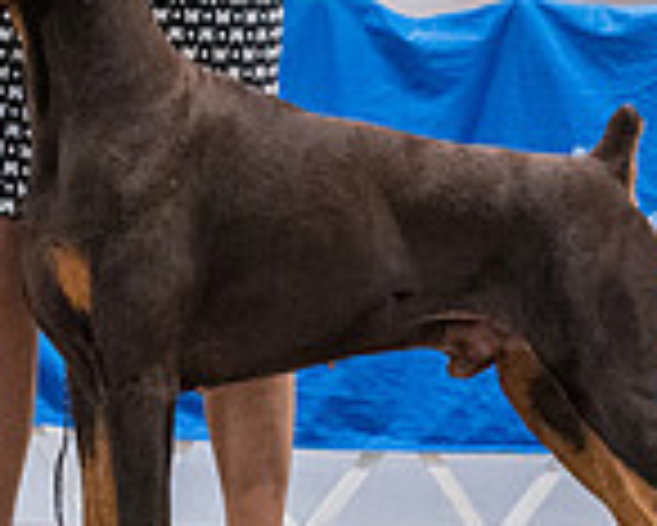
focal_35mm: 632
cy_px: -20
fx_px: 12297
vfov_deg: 2.5
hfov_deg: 3.1
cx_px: 230
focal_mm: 170
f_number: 3.2
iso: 6400
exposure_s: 1/320
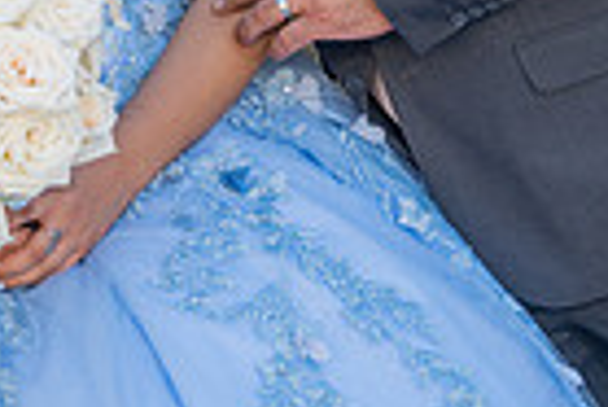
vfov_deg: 8.5
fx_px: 2671
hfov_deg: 12.8
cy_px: -195
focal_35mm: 158
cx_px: 0
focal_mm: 38
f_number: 5
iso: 200
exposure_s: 1/200
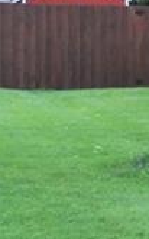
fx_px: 1606
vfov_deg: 8.5
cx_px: 670
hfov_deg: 4.7
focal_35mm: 247
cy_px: 70
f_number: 4.5
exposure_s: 1/80
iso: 200
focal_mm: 26
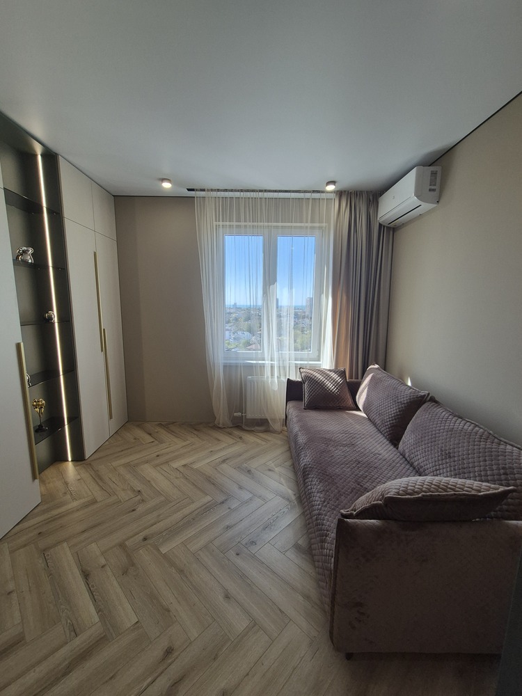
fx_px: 261
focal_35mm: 13
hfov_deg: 89.9
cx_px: 261
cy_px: 348
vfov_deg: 106.2
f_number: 2.2
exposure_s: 1/250
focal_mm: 2.2
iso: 64
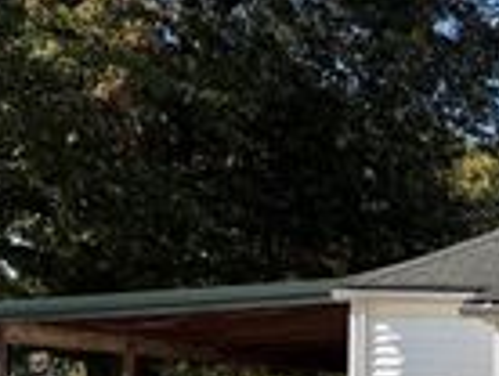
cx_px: 788
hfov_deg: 18.1
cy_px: 385
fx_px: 1357
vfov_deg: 15.5
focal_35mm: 94
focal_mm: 5.96
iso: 50
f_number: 1.6
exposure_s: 1/2538
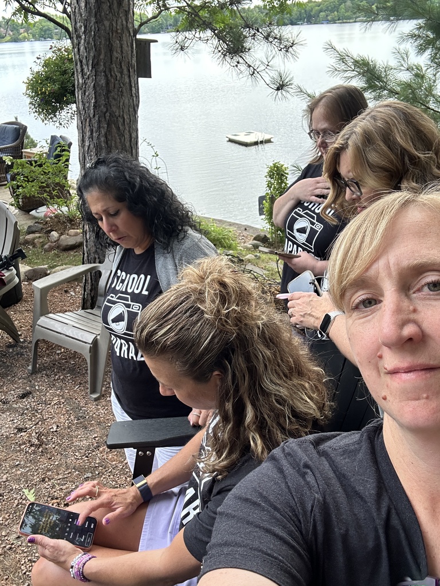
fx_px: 508
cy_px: 293
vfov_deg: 60.0
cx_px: 220
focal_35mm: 30
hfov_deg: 46.8
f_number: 1.9
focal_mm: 2.69
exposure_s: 1/129
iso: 40
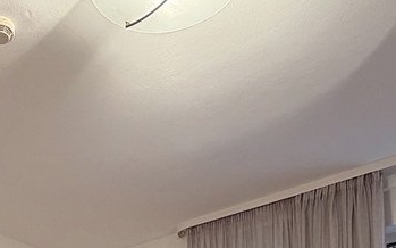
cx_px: 76
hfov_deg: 38.0
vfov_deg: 20.0
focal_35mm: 51
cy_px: 418
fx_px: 550
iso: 250
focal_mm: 2.22
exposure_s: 1/100
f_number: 2.2
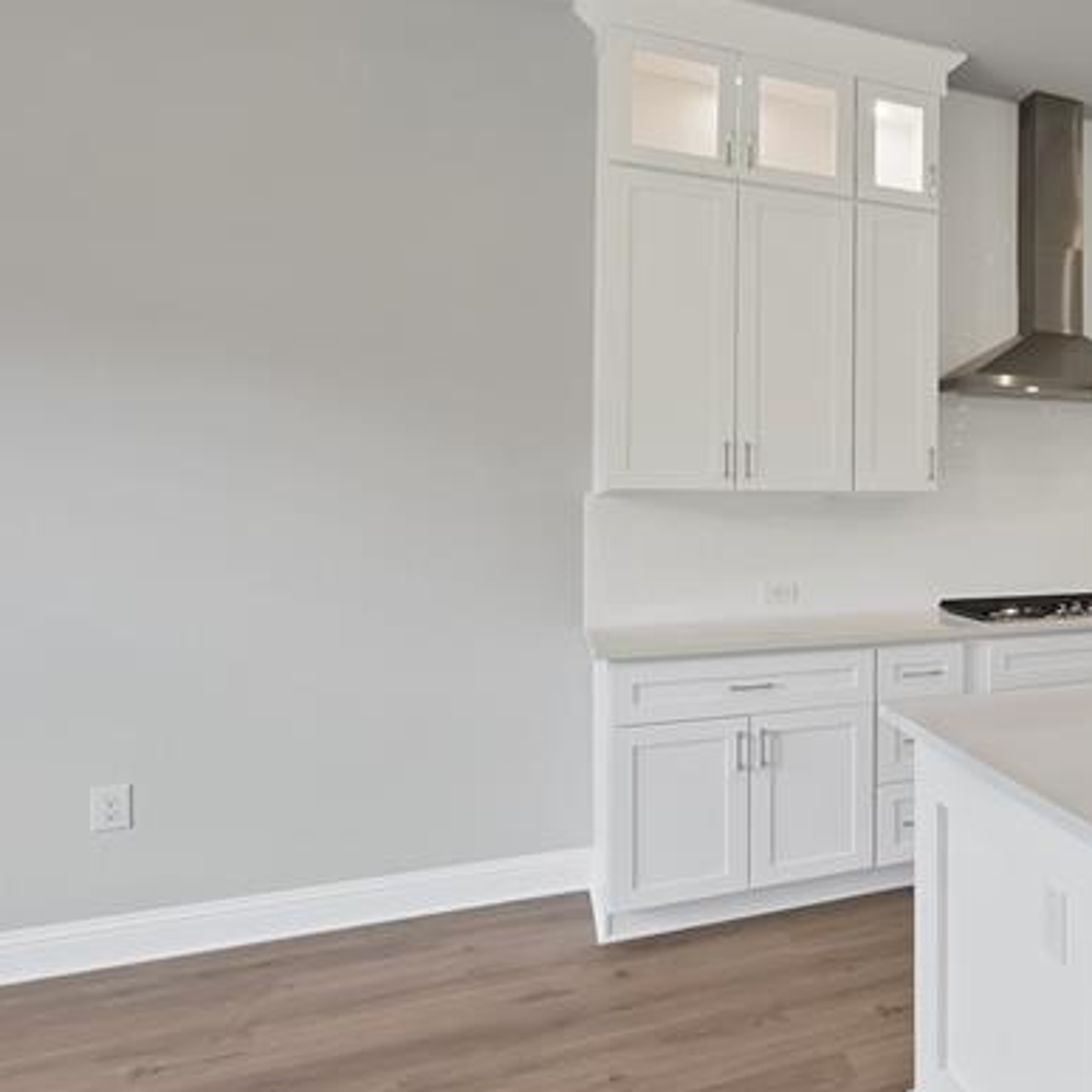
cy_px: 508
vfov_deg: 59.0
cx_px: 1264
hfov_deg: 42.6
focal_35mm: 27
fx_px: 964
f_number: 10
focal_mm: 12
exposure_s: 1/8
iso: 640
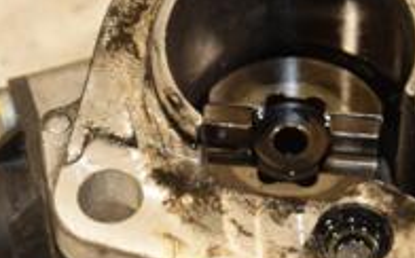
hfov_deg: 6.0
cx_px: 254
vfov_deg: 3.7
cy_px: 165
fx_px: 3972
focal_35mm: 352
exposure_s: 1/200
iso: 800
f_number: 6.3
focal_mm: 75
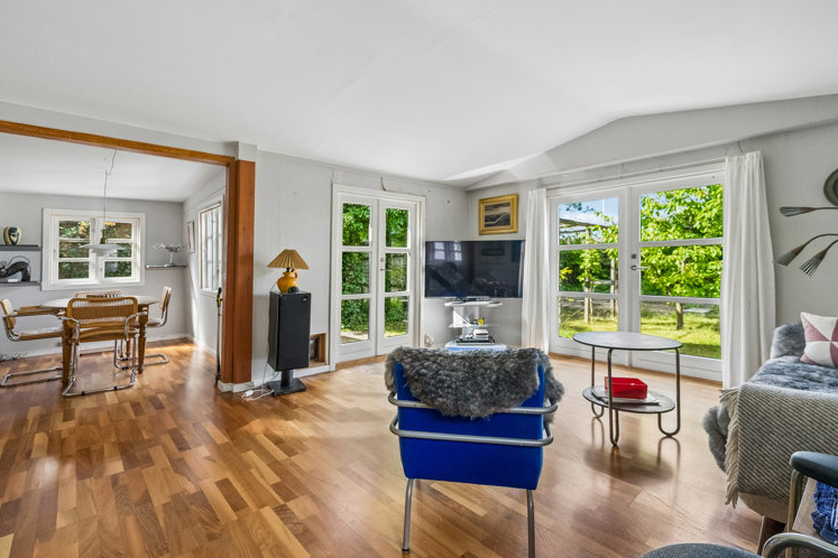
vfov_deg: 77.3
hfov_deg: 100.3
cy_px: 274
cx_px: 398
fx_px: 349
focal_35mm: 15
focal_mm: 14
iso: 3200
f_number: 5
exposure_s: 1/640
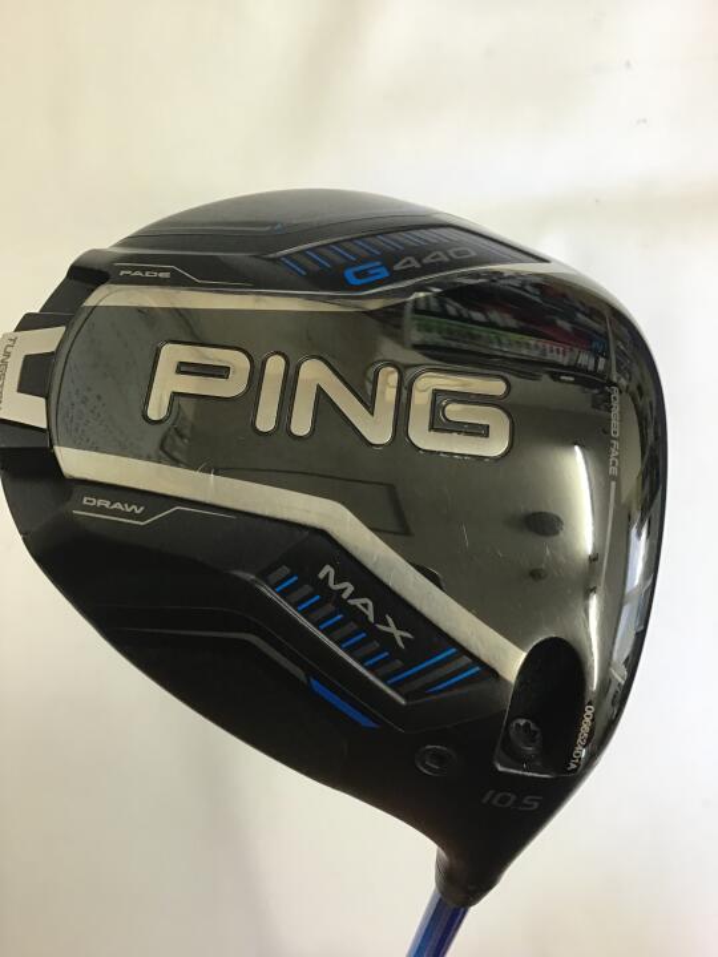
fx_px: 857
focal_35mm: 31
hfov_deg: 45.4
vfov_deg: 58.4
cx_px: 359
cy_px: 478
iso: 100
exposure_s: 1/33
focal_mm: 3.3
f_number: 2.4
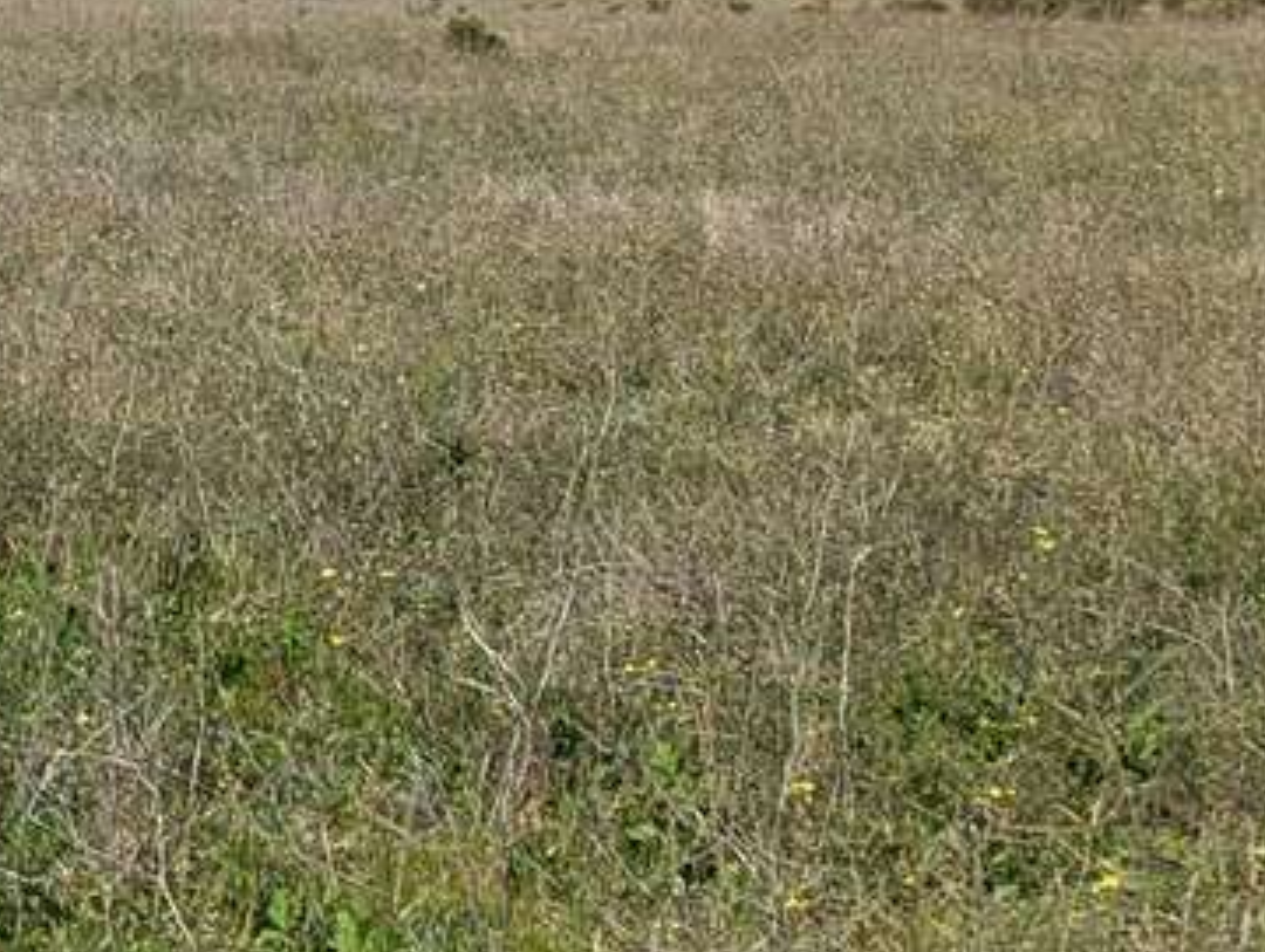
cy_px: 374
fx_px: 4684
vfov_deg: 11.6
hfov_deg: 12.0
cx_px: -1908
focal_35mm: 128
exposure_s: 1/2137
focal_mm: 6.81
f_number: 1.85
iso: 46
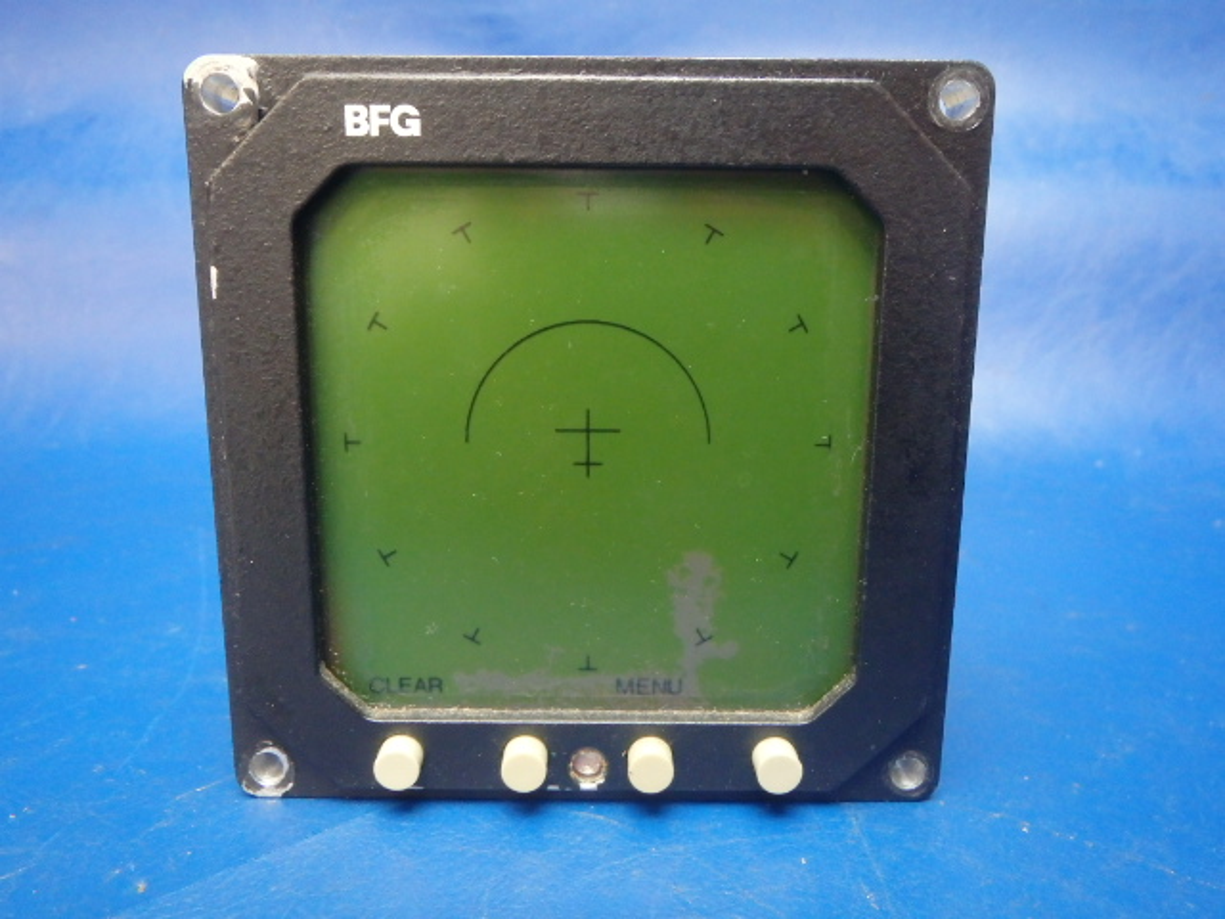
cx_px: 612
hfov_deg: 63.4
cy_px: 460
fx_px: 991
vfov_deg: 49.7
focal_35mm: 28
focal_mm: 5
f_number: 3.9
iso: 800
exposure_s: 1/15
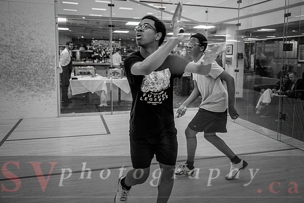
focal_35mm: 33
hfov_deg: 56.8
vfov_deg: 39.7
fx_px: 281
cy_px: 91
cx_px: 168
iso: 1600
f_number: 2.8
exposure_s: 1/320
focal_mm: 30
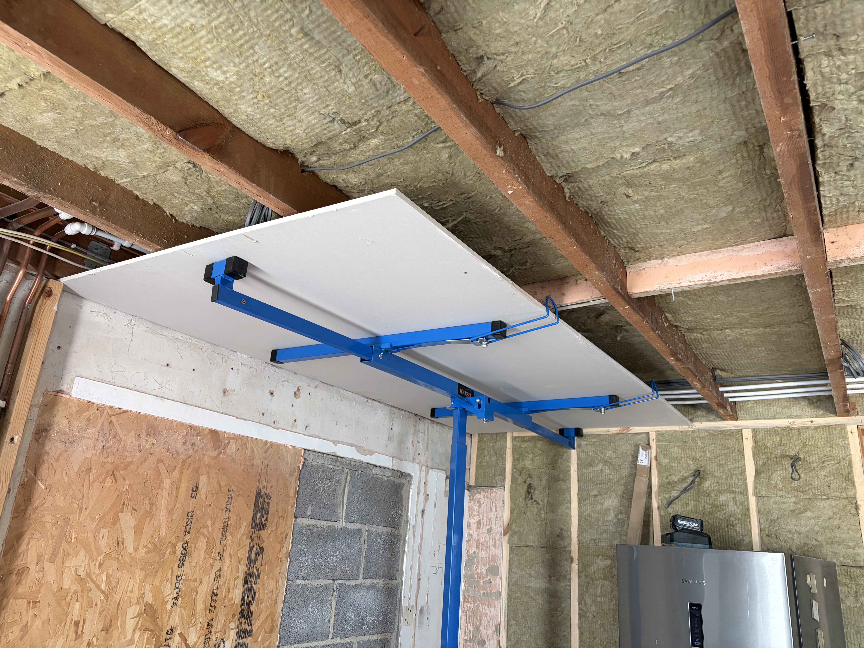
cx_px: 432
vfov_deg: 53.1
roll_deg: -4.0
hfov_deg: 67.3
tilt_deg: +19.7
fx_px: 649
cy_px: 324
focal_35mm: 26
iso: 200
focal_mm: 5.96
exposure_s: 1/60
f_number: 1.6
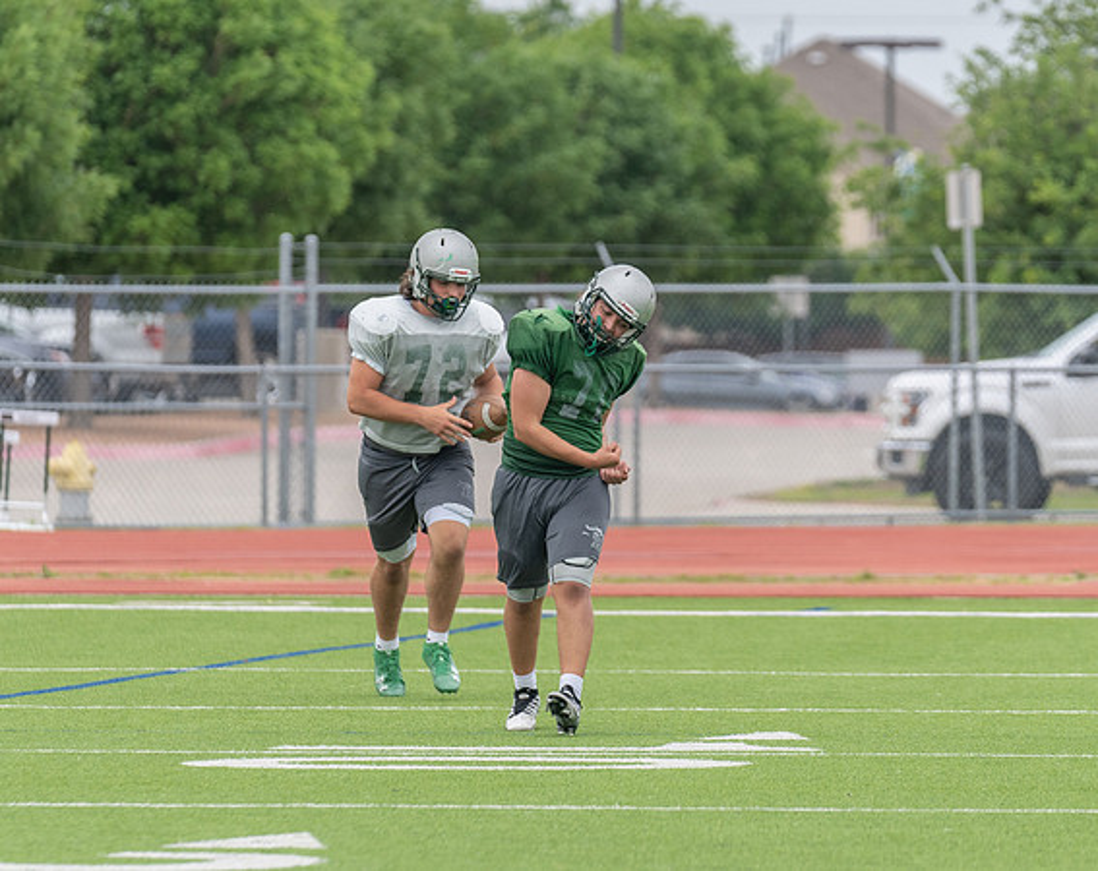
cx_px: 550
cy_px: 318
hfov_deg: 5.4
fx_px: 11730
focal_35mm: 362
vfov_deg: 4.3
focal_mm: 200
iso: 250
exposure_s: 1/1250
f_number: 3.5
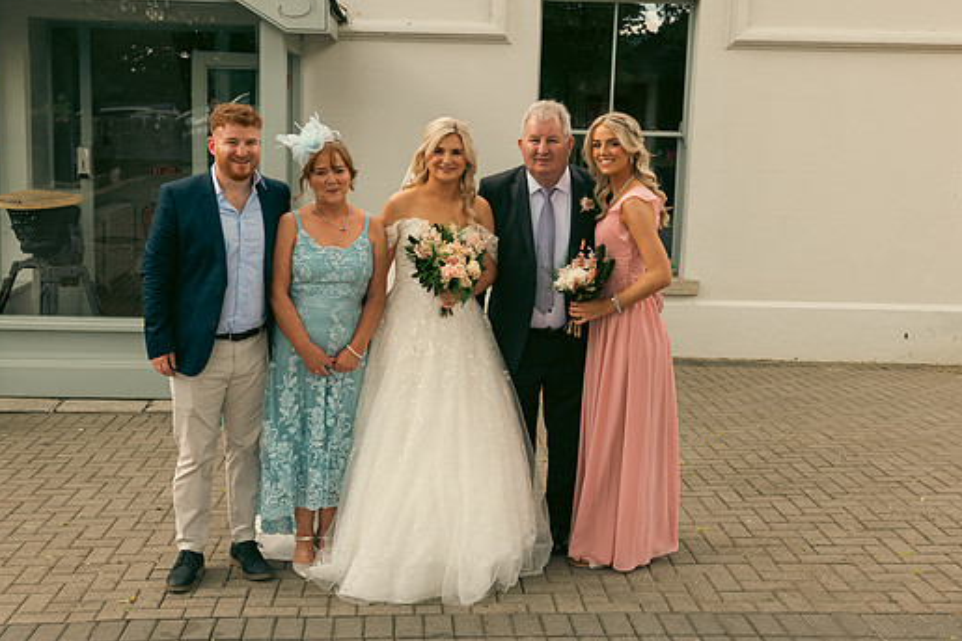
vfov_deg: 29.8
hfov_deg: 43.6
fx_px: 1202
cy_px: 286
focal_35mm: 45
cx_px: 433
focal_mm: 40
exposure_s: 1/200
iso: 400
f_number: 6.3
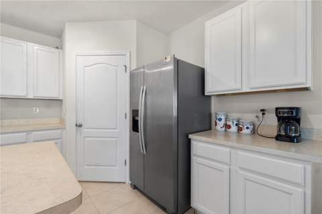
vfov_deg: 77.2
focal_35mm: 15
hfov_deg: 100.4
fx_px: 134
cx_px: 161
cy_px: 107
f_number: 9
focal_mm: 10
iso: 100
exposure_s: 1/1.67
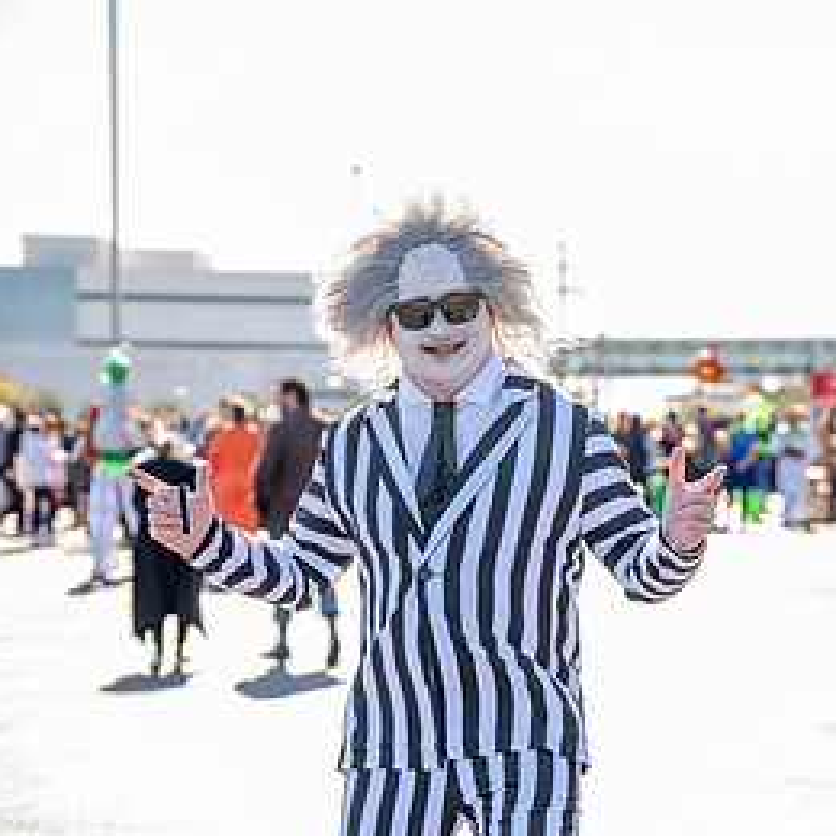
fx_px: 2814
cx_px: 469
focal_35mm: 103
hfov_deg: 16.9
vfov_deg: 16.8
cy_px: 669
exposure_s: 1/250
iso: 100
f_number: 2.8
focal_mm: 70
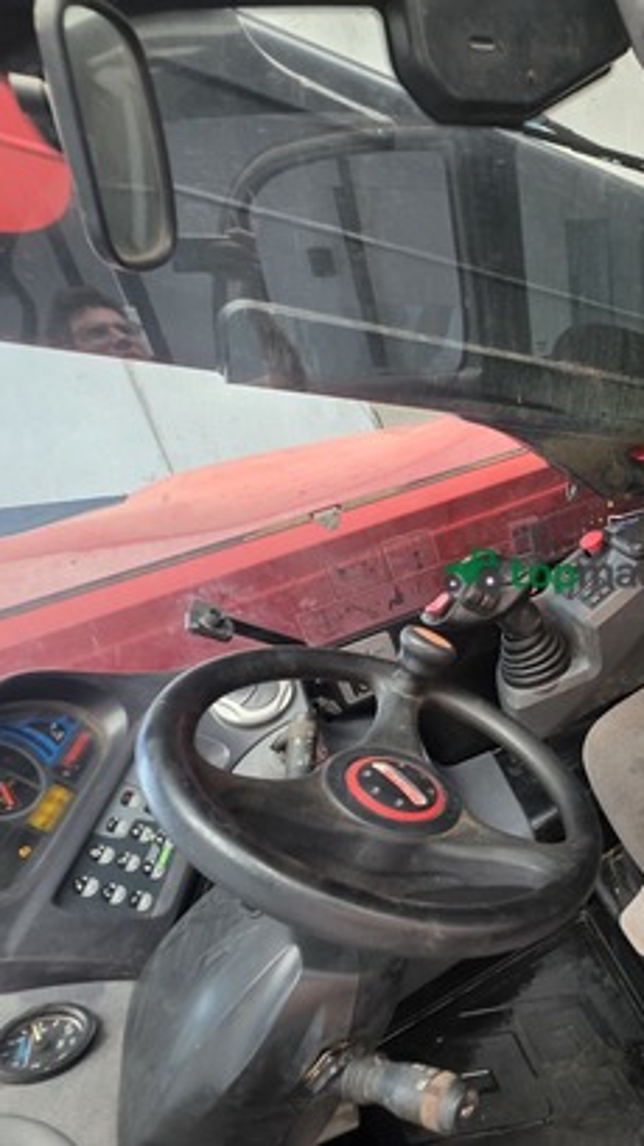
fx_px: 577
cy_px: 572
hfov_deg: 47.6
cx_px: 654
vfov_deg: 89.6
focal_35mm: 19
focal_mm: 2.2
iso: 250
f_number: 1.9
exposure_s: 1/50
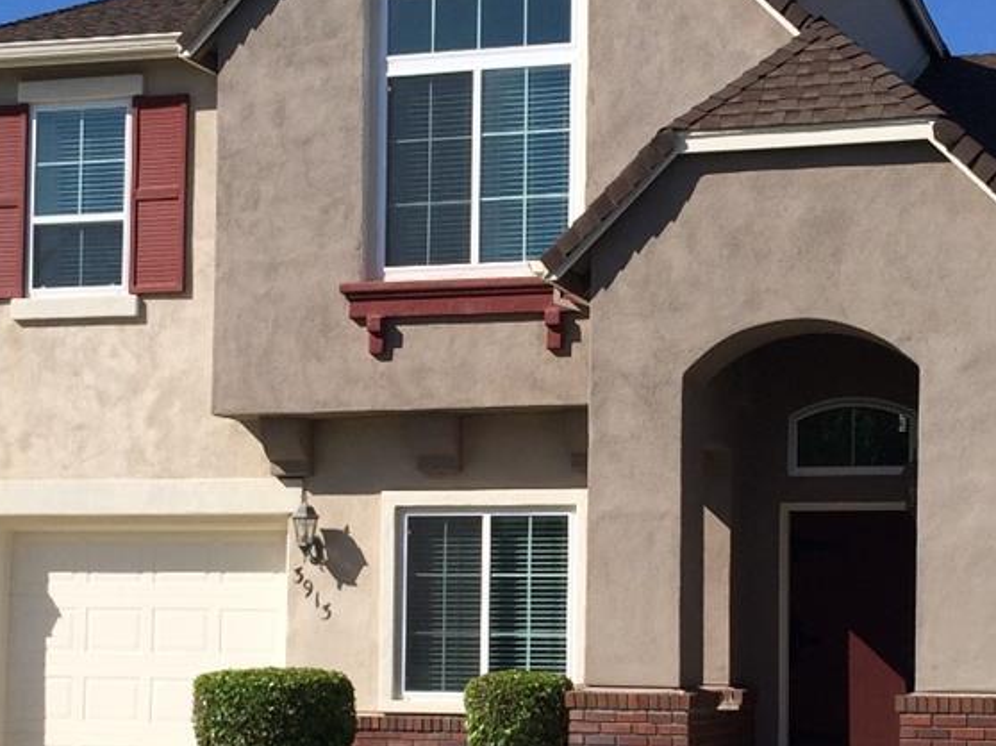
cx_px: 539
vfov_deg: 18.8
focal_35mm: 78
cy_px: 537
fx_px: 2243
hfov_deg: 25.0
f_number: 2.2
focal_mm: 4.15
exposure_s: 1/2933
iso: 32
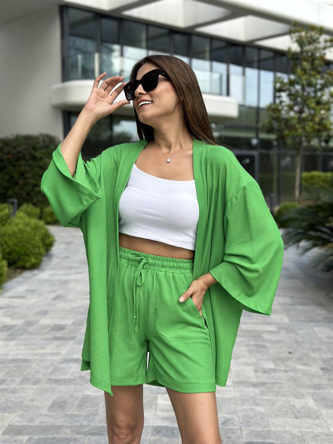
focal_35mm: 48
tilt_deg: -4.6
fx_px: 616
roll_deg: +0.8
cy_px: 222
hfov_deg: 30.3
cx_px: 166
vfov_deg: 39.7
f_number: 1.78
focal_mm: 6.86
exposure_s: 1/511
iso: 80
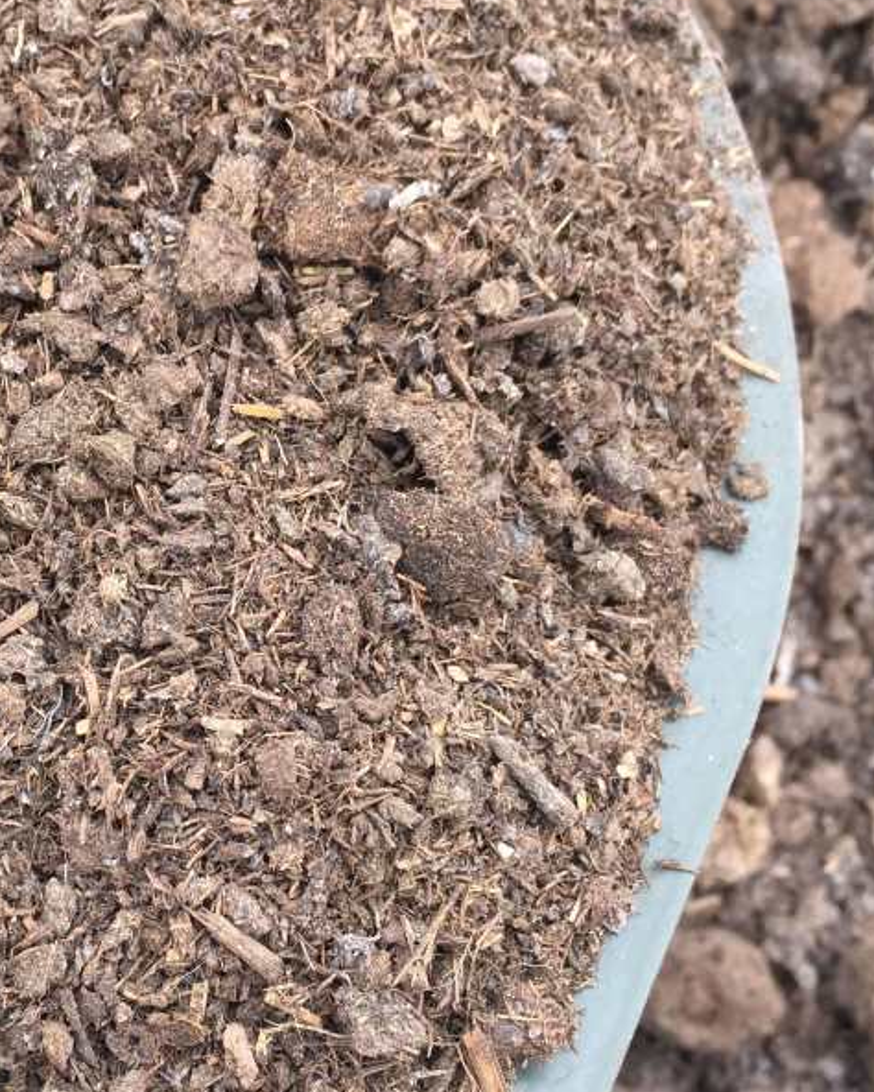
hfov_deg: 29.0
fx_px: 1648
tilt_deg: -65.6
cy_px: 453
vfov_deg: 36.5
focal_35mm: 51
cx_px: 160
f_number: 2.2
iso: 32
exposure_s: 1/138
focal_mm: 4.15
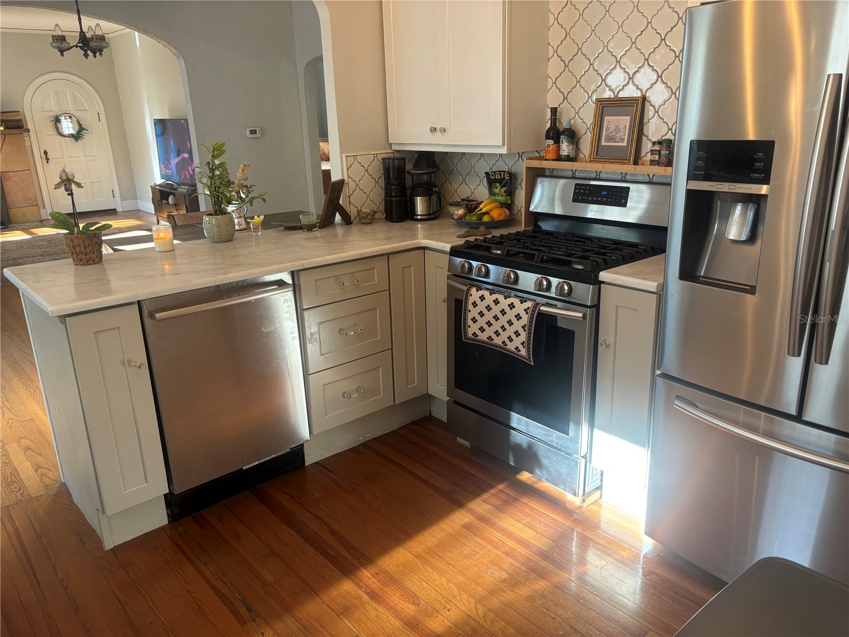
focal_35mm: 26
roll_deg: +0.8
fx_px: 638
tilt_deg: -16.4
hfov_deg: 67.3
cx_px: 424
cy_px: 318
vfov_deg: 53.1
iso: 125
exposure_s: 1/60
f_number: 1.6
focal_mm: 5.96
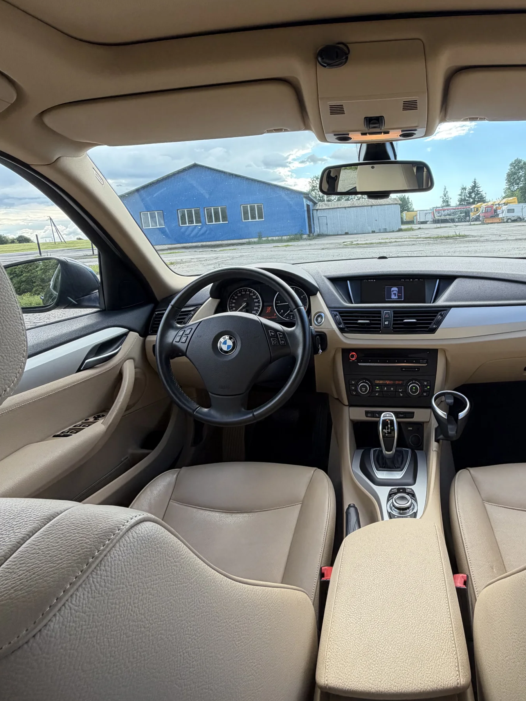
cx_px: 368
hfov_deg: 63.5
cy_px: 284
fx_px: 405
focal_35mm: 20
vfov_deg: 80.9
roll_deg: +2.6
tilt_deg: -8.7
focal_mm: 2.22
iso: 50
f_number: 2.2
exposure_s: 1/221
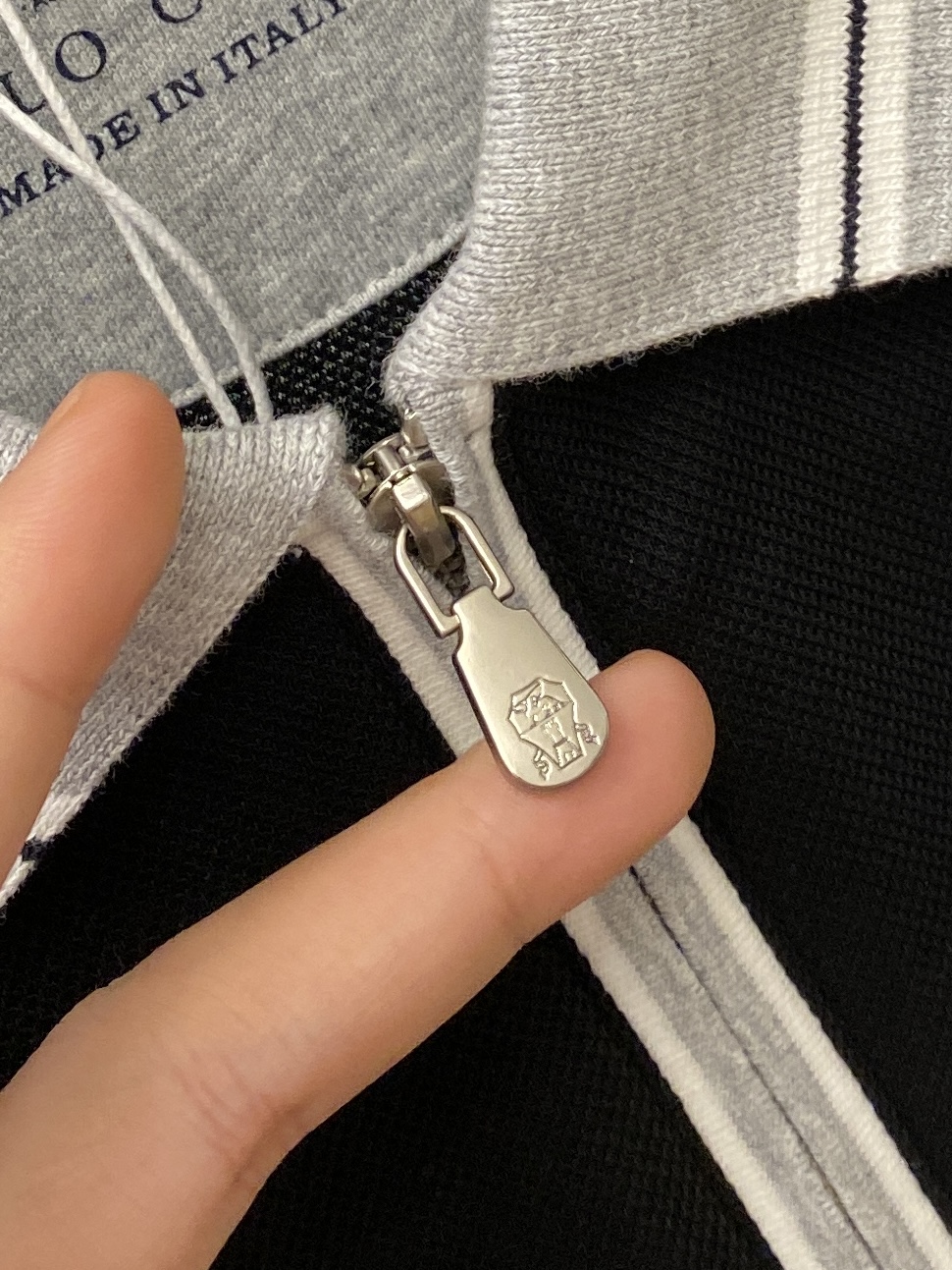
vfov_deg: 67.3
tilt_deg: -15.9
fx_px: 953
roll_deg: +22.7
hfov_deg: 53.1
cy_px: 635
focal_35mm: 26
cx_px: 476
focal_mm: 4.25
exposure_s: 1/121
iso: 125
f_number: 1.8
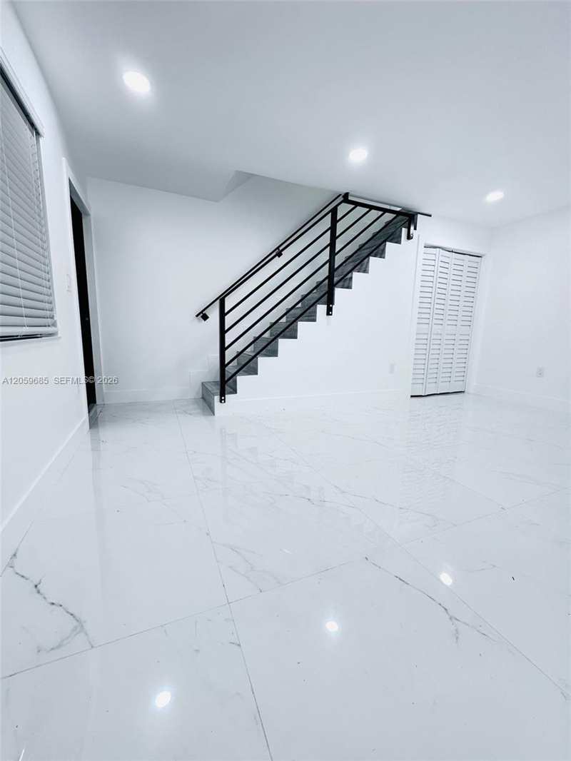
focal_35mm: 14
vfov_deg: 102.1
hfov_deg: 85.7
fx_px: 308
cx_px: 286
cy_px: 380
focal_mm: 2.22
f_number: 2.2
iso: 160
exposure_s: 1/60
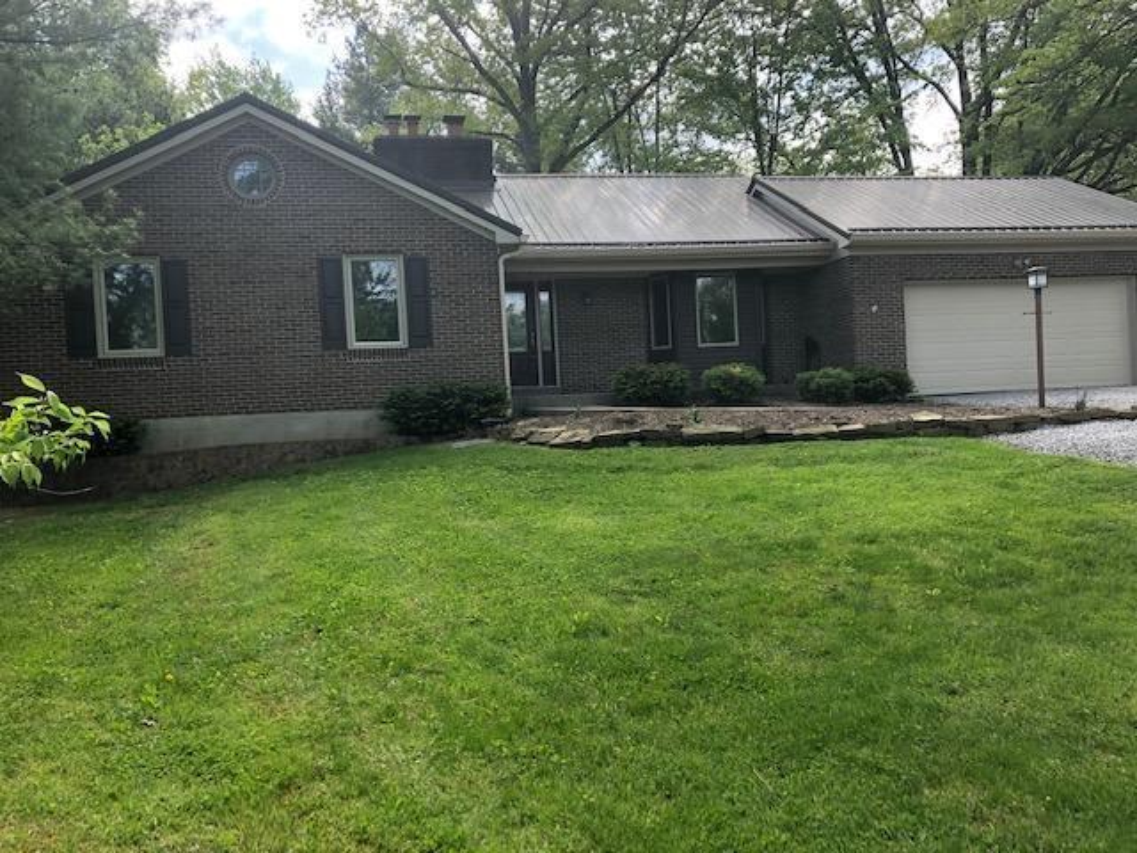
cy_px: 426
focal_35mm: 28
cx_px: 568
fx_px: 920
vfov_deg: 49.7
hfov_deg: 63.4
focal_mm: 4
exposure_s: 1/495
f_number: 1.8
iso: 20
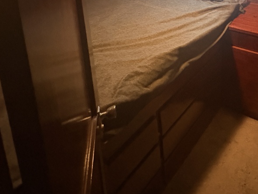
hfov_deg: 46.2
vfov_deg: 34.1
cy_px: -36
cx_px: 251
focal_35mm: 34
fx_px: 253
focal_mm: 2.22
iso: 1000
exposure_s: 1/30
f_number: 2.2
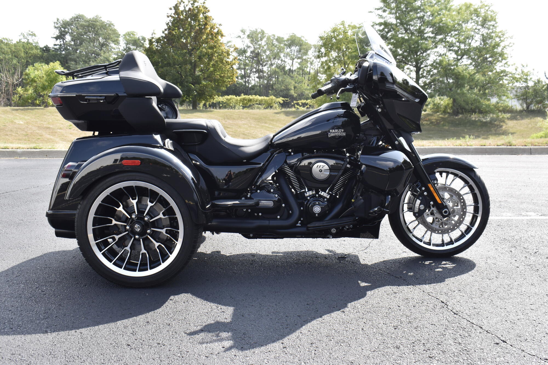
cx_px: 274
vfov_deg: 36.9
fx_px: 548
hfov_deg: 53.1
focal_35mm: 36
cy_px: 182
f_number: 9
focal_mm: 24
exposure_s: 1/320
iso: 400
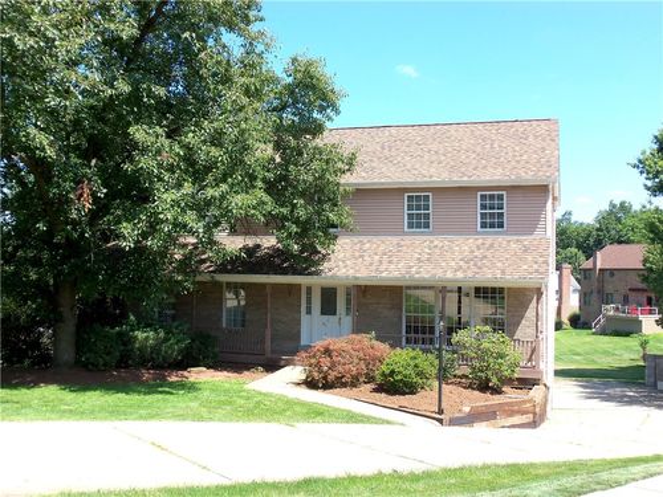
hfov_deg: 50.1
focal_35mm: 37
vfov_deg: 38.7
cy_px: 248
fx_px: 709
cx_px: 332
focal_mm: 6.7
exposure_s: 1/320
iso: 64
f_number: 3.6
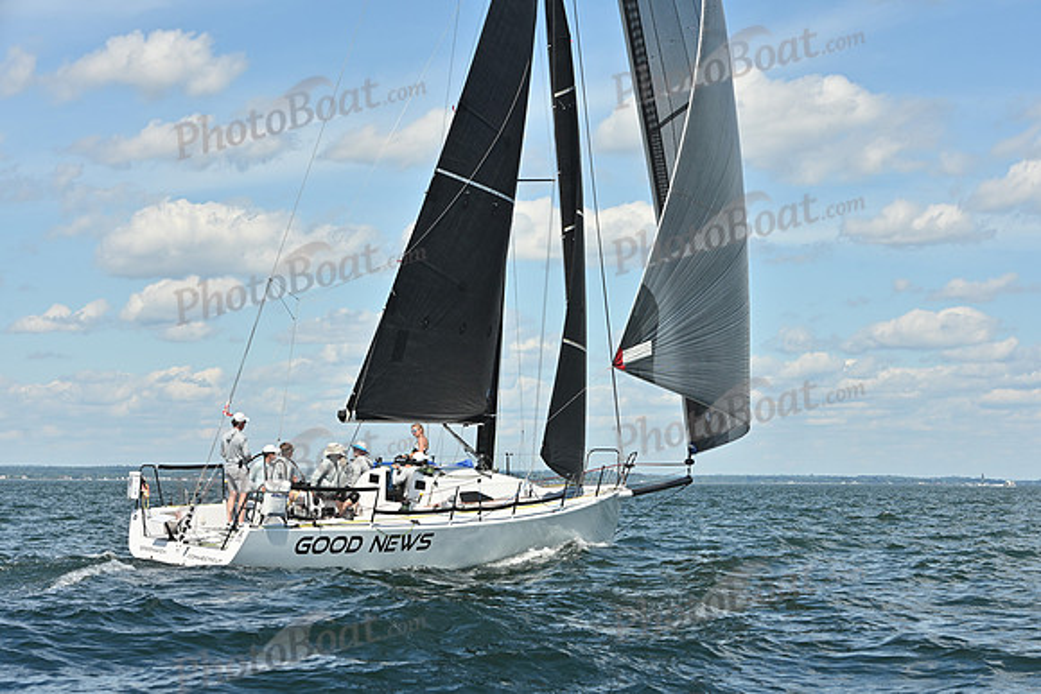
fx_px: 2314
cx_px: 520
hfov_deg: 25.4
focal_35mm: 80
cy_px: 347
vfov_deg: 17.1
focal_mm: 80
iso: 250
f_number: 9
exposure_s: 1/1000
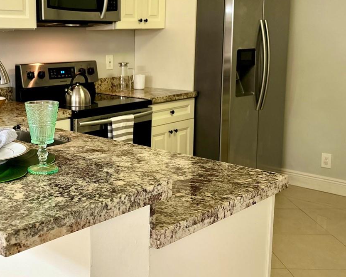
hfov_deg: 39.3
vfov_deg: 33.3
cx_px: 62
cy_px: 114
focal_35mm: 45
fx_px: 461
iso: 125
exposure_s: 1/60
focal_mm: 6.86
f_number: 1.78
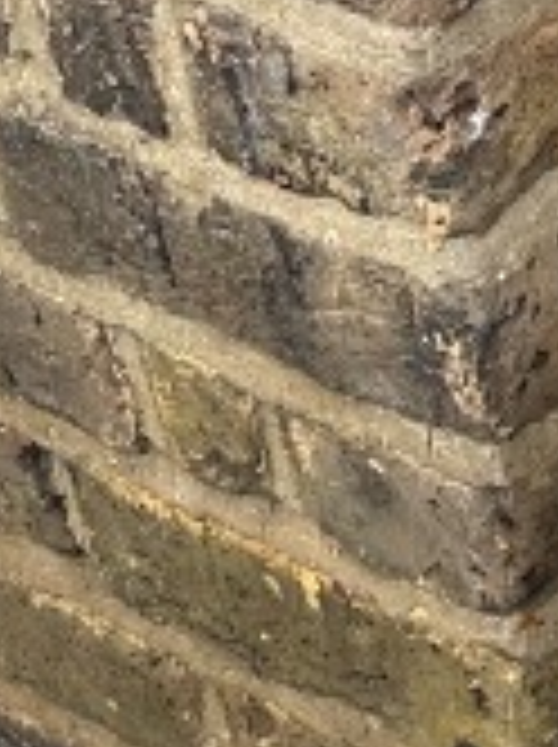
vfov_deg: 10.5
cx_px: 1642
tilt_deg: -24.4
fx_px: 3749
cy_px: -720
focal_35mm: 174
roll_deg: +3.2
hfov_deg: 7.5
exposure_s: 1/857
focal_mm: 6.86
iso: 80
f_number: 1.78
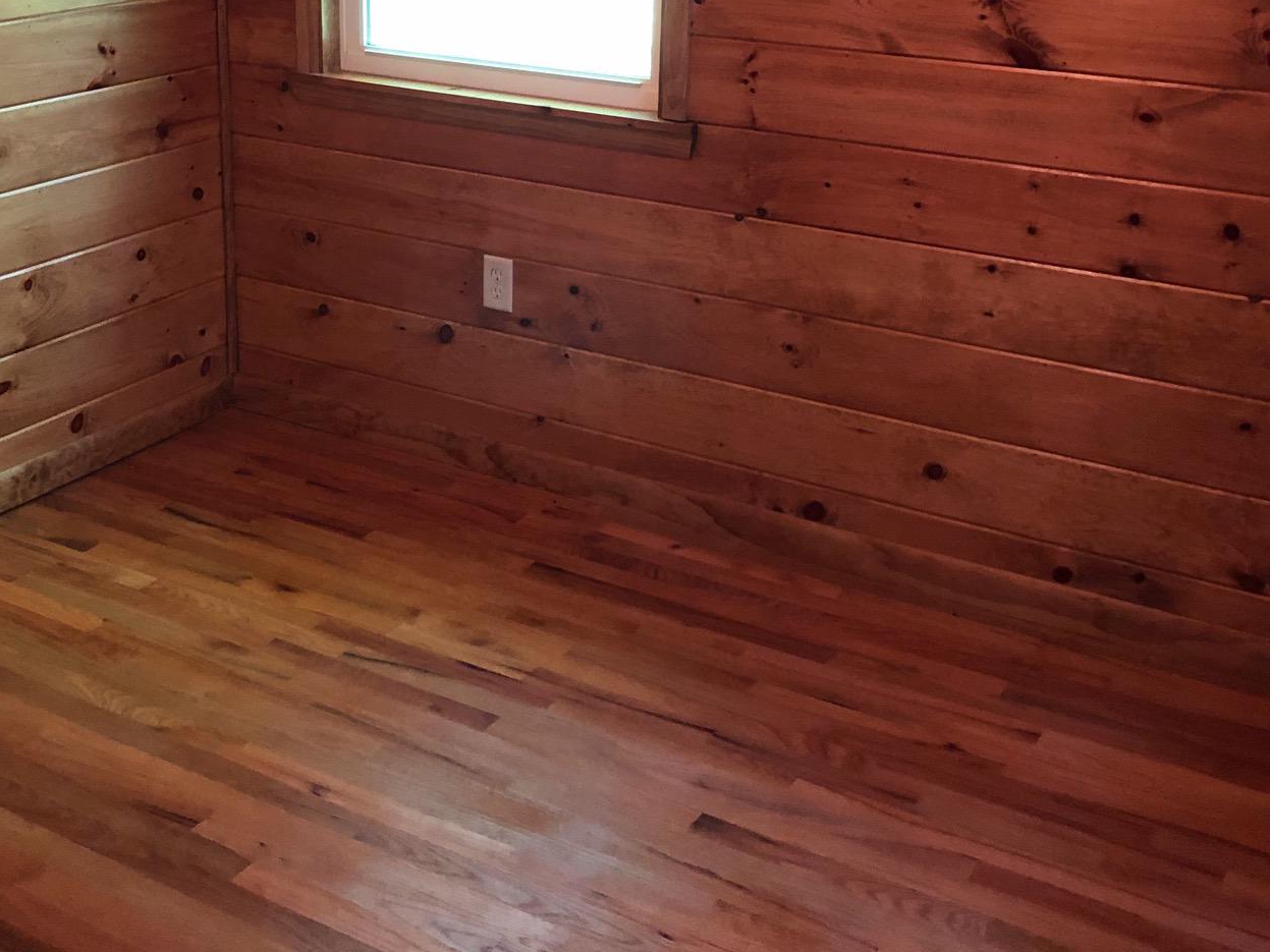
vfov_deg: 30.6
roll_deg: -0.8
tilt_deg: -11.5
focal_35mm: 46
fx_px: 1687
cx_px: 537
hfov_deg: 41.1
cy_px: 172
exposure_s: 1/11
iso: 100
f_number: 1.8
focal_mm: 3.99
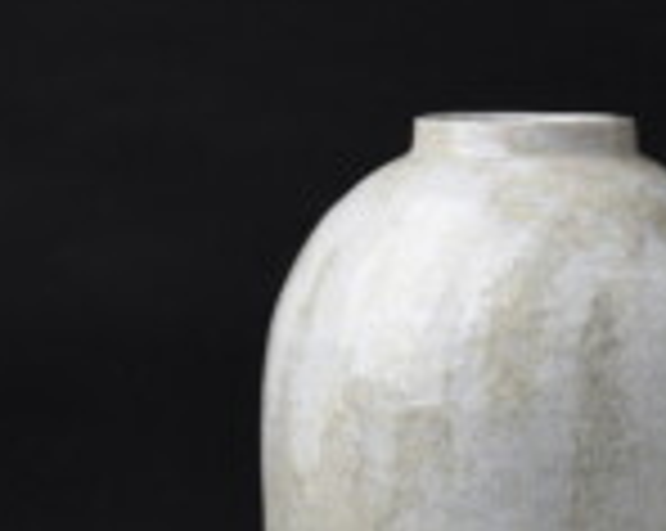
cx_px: 533
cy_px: 682
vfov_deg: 7.1
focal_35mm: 214
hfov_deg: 9.0
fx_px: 4213
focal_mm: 85
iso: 100
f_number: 14
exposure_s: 1/160
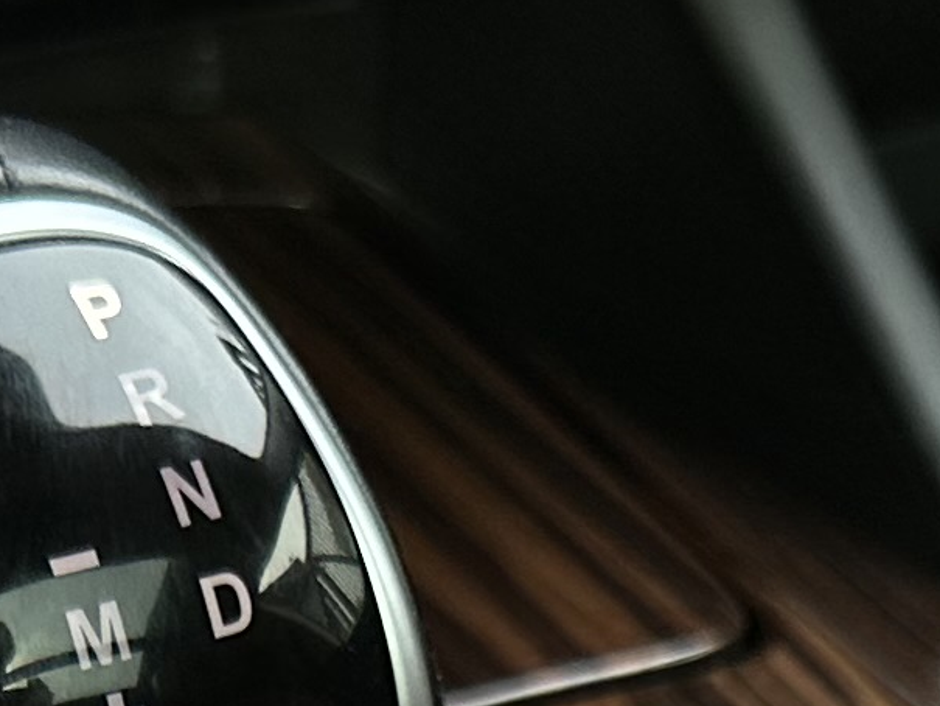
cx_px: 687
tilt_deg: -49.2
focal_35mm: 160
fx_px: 4346
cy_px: 1983
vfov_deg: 8.1
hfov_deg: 12.3
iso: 80
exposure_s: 1/291
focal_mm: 6.86
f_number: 1.78
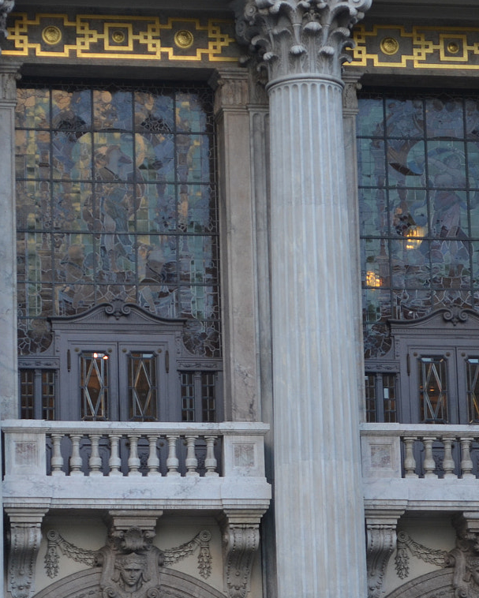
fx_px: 2887
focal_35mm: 163
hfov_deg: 9.5
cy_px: 396
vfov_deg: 11.8
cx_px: 112
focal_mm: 55
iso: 280
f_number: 5.6
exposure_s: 1/125
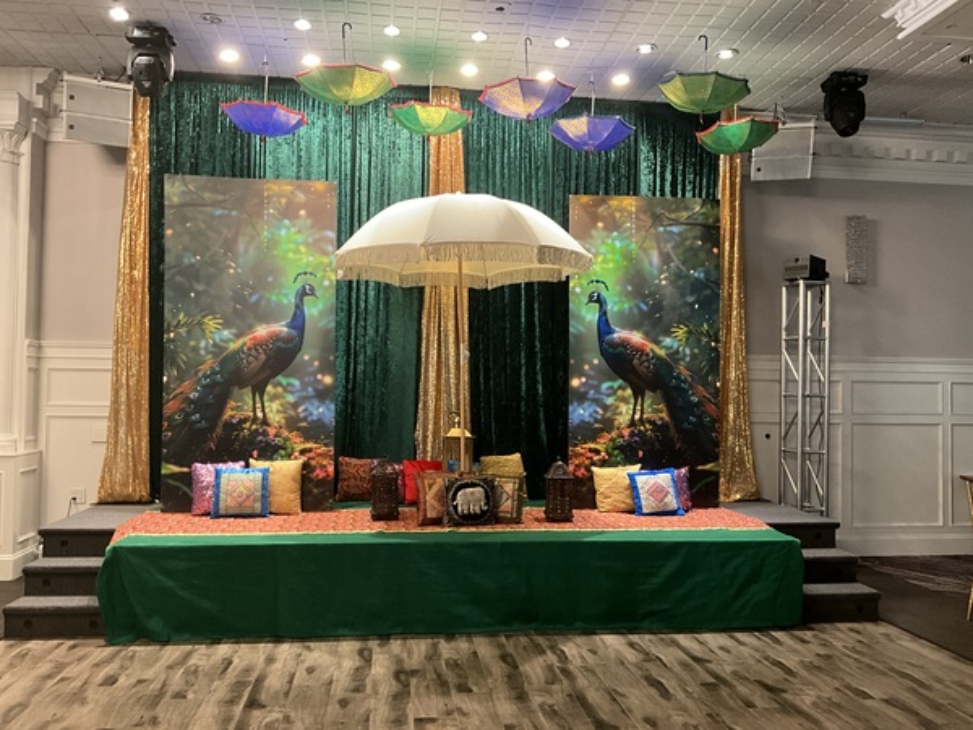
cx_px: 486
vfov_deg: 48.2
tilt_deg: +0.9
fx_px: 815
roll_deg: -1.3
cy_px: 365
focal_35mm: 29
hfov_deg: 61.7
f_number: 1.8
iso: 200
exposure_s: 1/40
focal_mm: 3
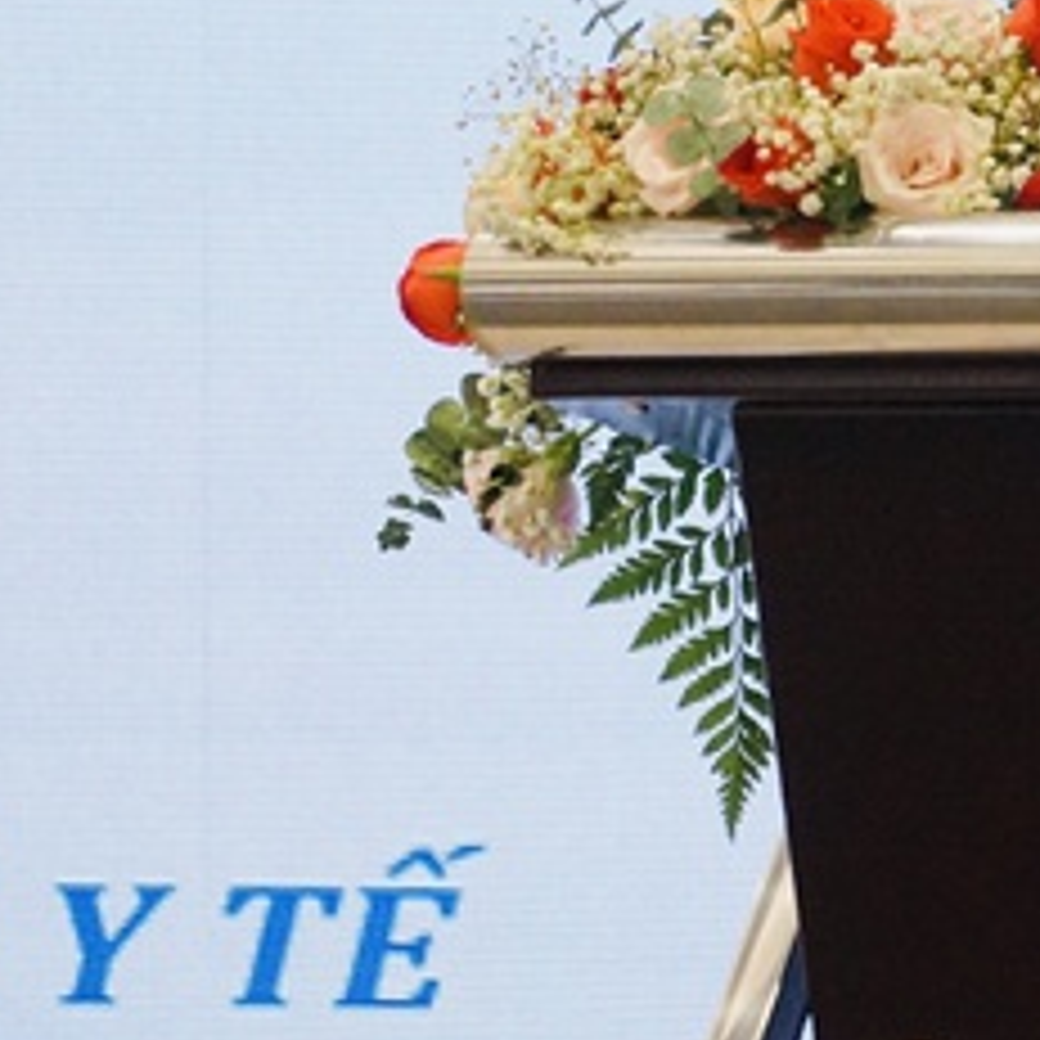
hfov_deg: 3.4
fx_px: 17743
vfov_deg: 3.4
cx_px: 1026
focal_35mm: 522
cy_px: -45
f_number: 6.3
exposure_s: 1/200
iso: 5000
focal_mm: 194
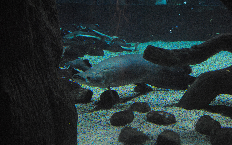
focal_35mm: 55
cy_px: 74
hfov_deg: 37.2
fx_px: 345
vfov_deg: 23.8
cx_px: 117
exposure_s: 1/25
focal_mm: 35
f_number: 5
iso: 1600
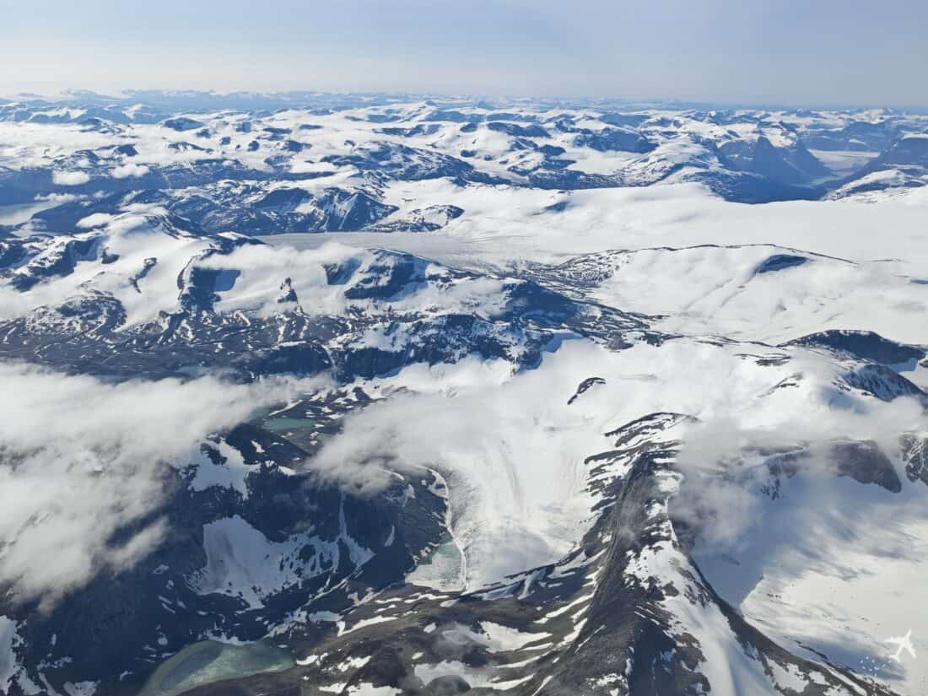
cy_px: 348
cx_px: 464
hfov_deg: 50.1
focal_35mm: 37
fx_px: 992
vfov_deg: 38.7
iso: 50
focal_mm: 5.4
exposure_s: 1/4600
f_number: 1.6
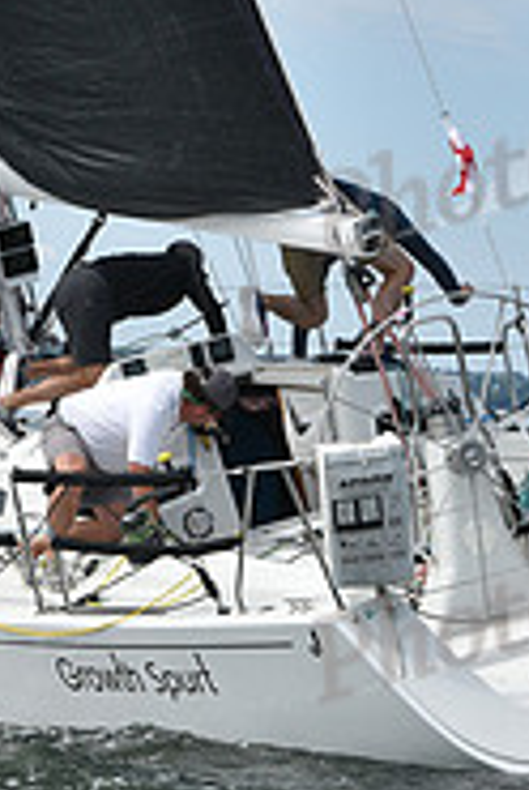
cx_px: 94
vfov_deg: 7.1
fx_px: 6324
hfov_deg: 4.8
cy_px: 429
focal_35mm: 288
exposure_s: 1/1000
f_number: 9
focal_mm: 92
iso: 320
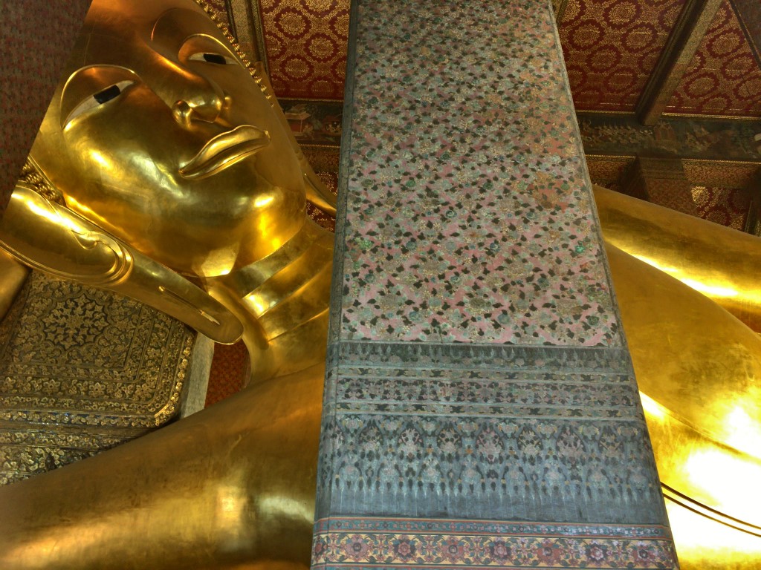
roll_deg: -1.8
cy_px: 285
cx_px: 380
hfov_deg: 61.7
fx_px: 638
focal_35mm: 29
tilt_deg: +32.5
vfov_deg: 48.2
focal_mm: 4.15
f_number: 2.2
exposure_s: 1/30
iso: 100
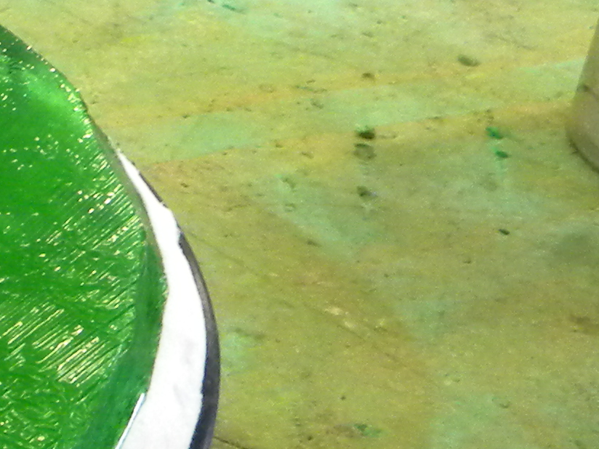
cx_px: -662
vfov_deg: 11.9
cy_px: 383
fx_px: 2146
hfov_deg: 13.3
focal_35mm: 124
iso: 400
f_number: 3.5
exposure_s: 1/33
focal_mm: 5
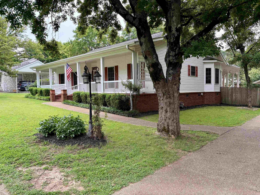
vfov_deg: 53.1
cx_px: 130
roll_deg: +0.9
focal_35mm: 26
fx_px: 195
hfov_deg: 67.3
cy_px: 98
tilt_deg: -2.5
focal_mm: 5.96
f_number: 1.6
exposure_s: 1/218
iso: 125
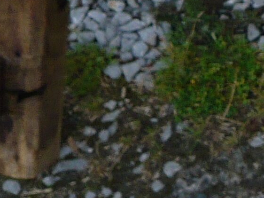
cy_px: -277
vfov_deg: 7.5
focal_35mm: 186
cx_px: 542
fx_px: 1418
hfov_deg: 9.8
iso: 100
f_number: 3.1
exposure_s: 1/125
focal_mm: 5.5
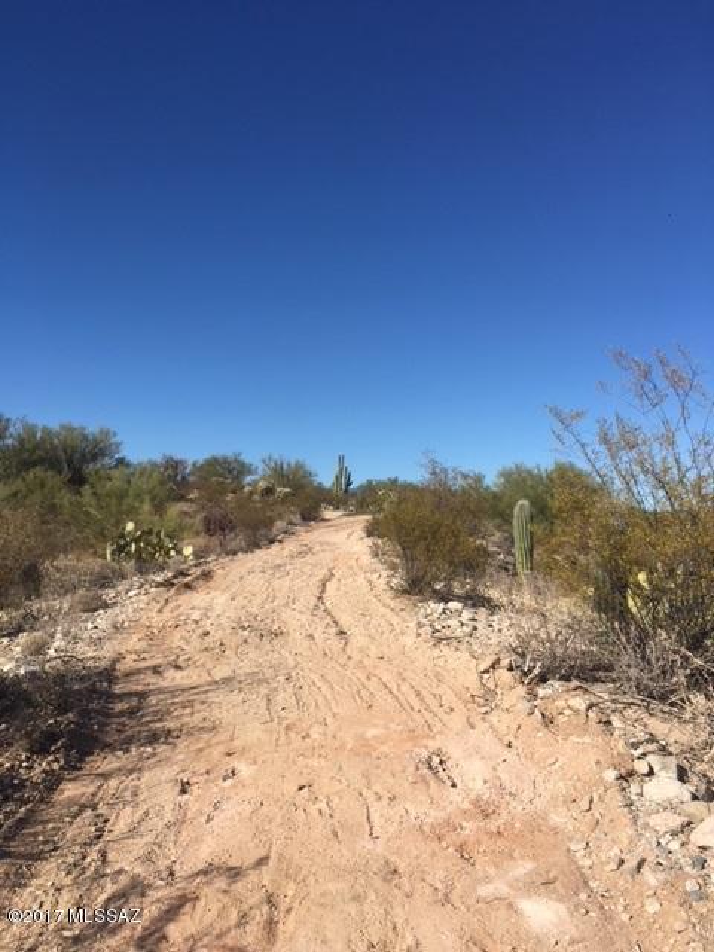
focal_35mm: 29
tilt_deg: +3.1
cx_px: 357
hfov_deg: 48.2
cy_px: 476
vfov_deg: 61.7
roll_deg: -1.3
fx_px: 798
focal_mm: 4.15
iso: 25
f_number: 2.2
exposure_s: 1/1972
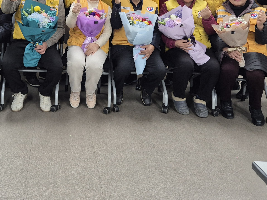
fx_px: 370
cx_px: 78
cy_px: -8
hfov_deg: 38.9
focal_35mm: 48
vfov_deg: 28.1
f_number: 1.8
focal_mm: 5.4
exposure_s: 1/120
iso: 320
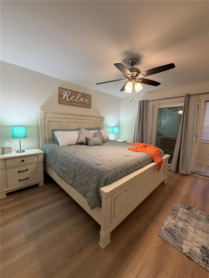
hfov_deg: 85.7
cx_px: 104
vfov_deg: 102.1
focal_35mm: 14
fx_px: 113
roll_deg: -2.3
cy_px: 139
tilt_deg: -7.3
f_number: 2.2
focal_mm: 2.22
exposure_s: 1/60
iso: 200
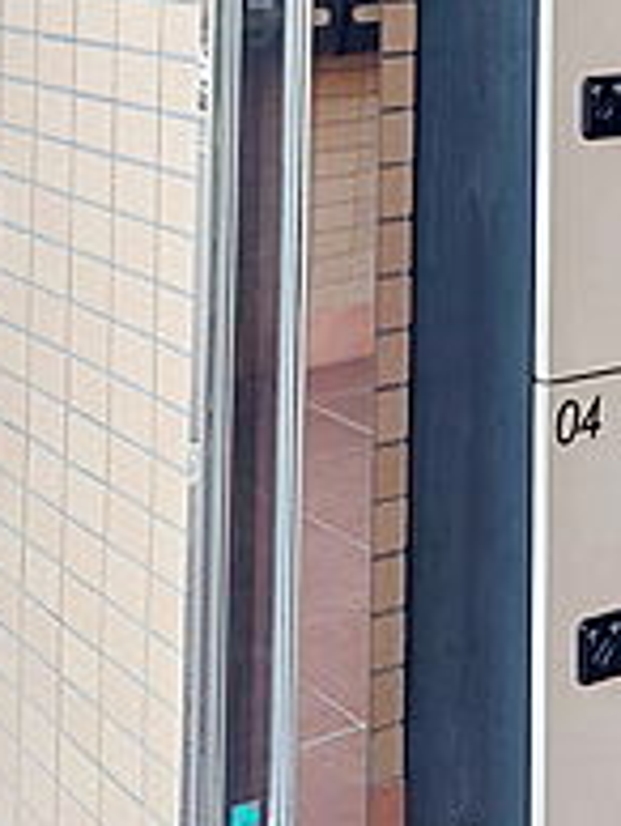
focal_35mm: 79
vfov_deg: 22.6
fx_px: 1886
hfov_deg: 18.2
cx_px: 621
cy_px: -187
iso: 32
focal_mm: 5.23
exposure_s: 1/24
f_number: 1.8
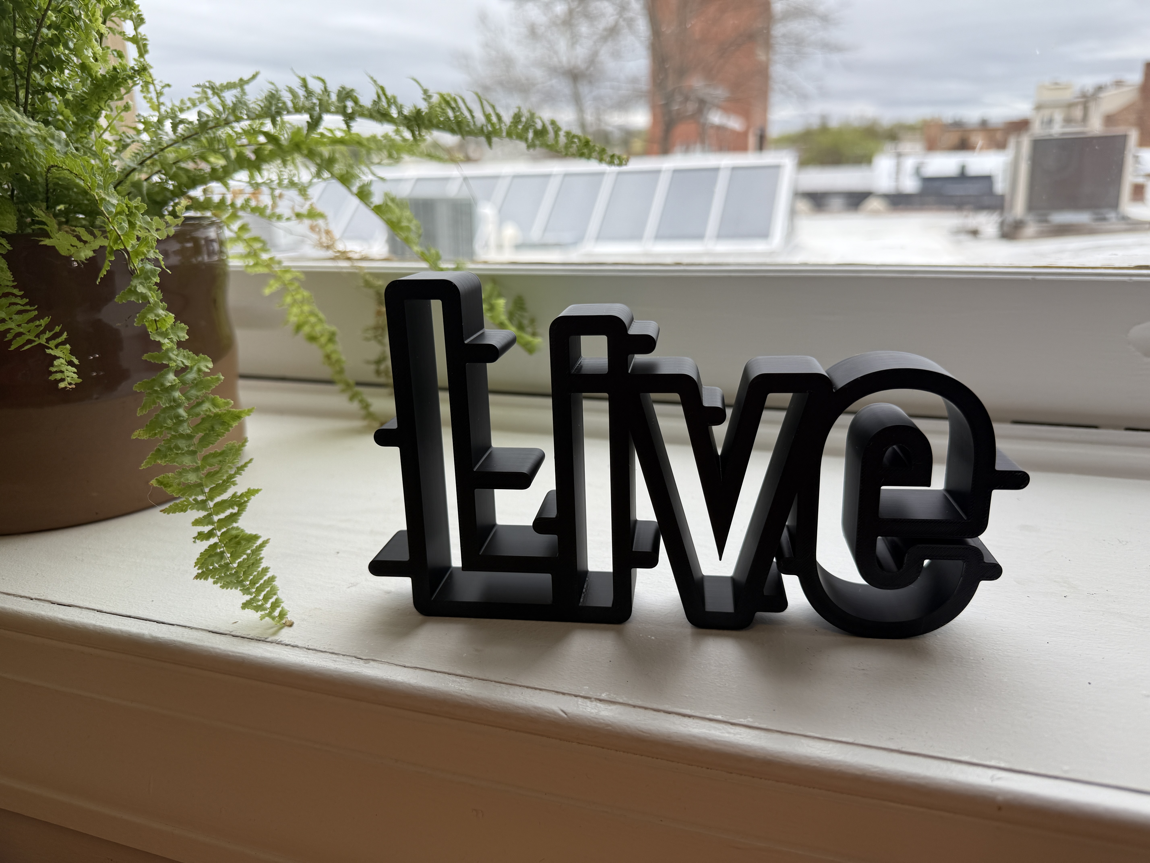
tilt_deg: -16.4
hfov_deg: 71.6
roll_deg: +1.5
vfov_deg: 56.8
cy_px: 432
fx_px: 797
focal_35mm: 24
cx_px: 575
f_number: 1.78
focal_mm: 6.76
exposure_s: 1/695
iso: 80
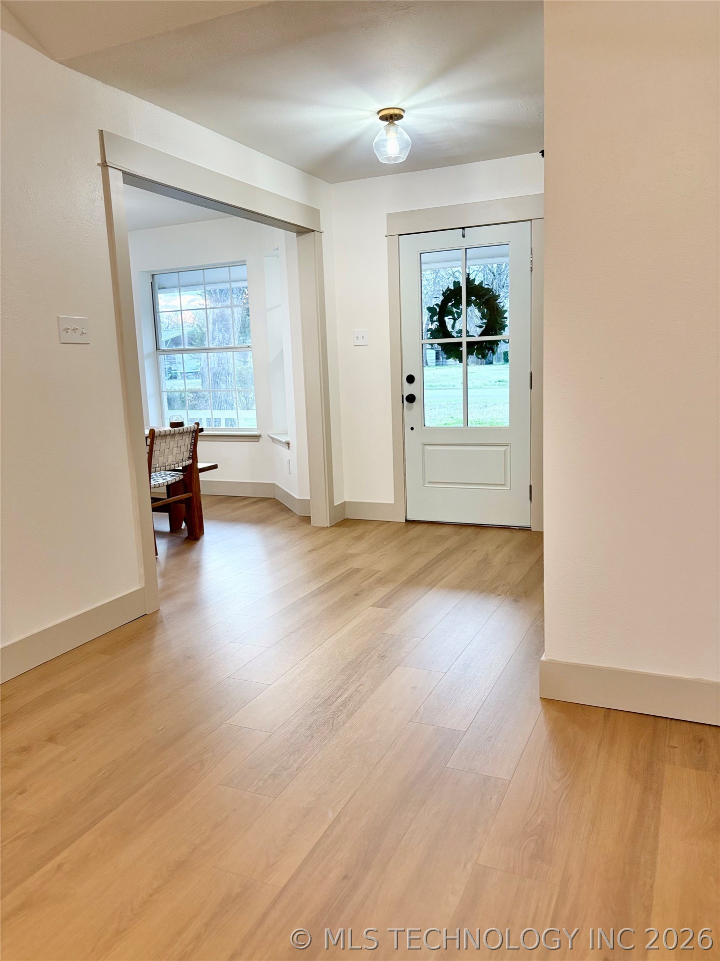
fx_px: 721
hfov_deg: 53.1
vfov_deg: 67.3
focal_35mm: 26
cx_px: 360
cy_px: 480
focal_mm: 5.96
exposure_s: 1/120
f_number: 1.6
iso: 200
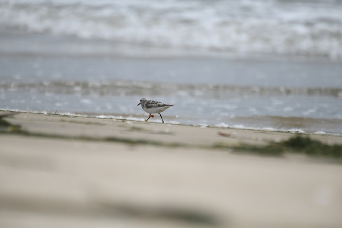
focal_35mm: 500
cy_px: 114
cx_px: 171
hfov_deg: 4.1
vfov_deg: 2.8
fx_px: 4751
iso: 250
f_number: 5.6
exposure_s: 1/2500
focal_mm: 500
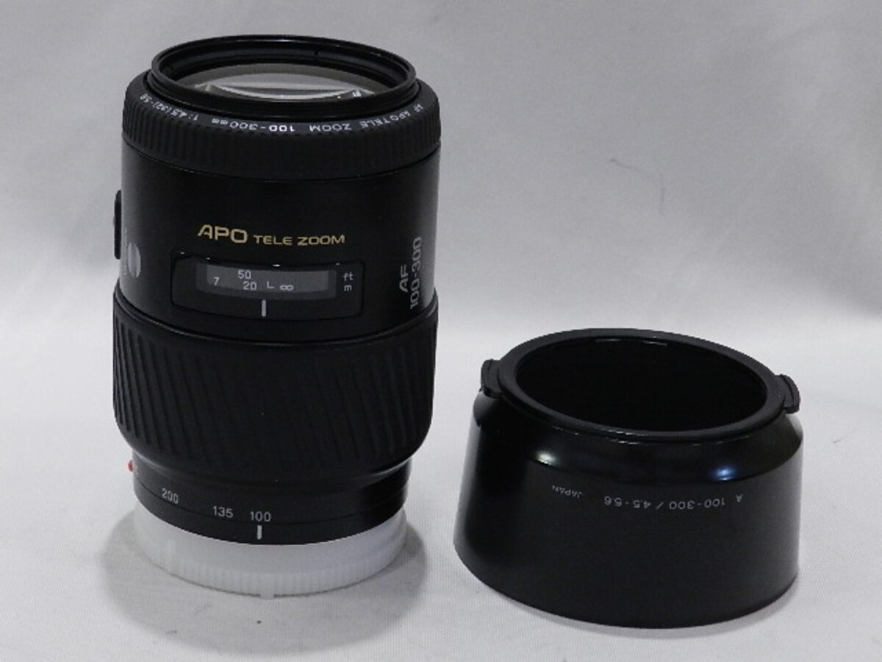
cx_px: 441
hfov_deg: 23.3
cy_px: 331
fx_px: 2140
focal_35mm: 84
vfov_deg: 17.6
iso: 800
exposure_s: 1/80
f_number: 4.4
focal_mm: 14.9
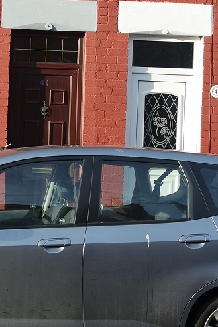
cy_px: 113
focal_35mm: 73
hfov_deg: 17.7
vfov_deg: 27.6
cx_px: -48
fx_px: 663
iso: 100
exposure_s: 1/160
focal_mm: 16
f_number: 5
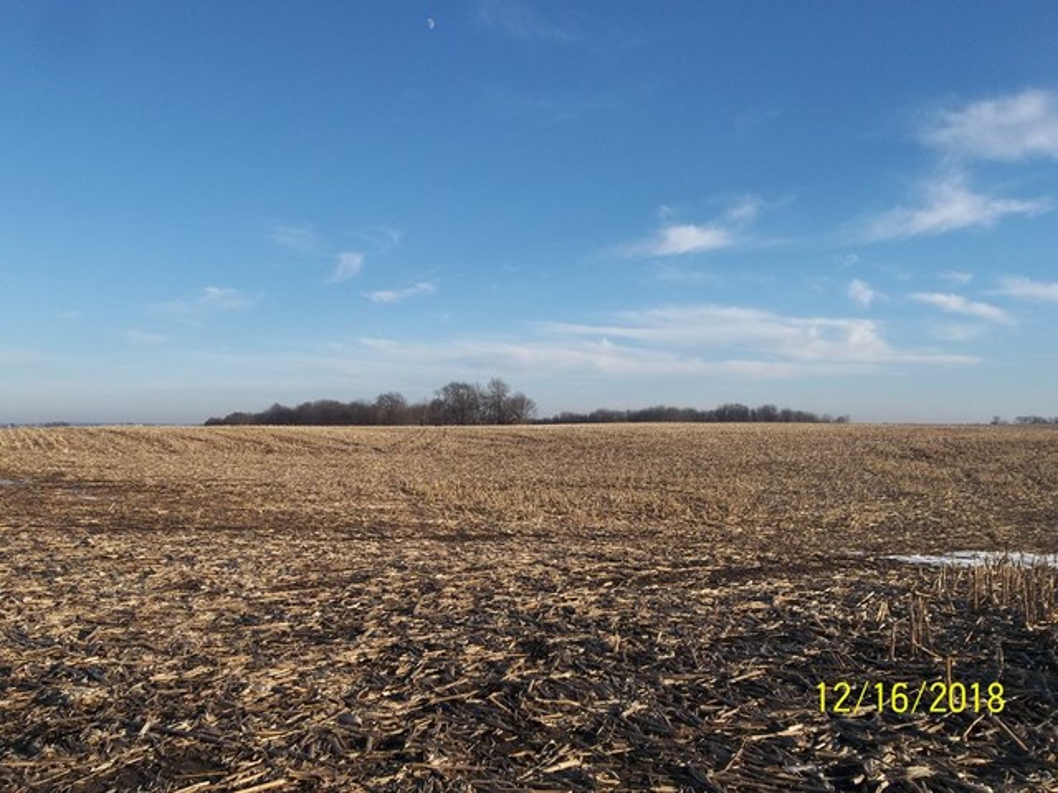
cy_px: 396
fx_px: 978
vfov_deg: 44.2
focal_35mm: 32
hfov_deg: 56.8
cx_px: 529
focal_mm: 5.7
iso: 80
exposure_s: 1/125
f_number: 9.4
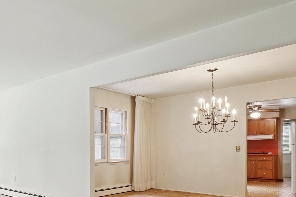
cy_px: 144
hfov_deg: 51.4
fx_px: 247
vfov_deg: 42.5
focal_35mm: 30
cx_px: 9
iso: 800
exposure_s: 1/20
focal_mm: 10
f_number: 8
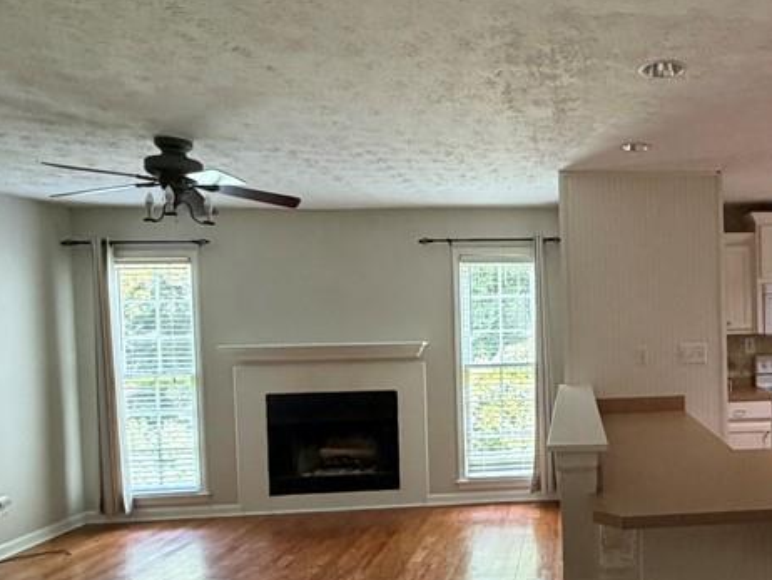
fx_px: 692
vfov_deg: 45.3
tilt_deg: -1.8
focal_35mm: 31
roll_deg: +2.5
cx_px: 660
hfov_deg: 52.9
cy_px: 338
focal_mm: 2.22
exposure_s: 1/60
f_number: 2.2
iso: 400
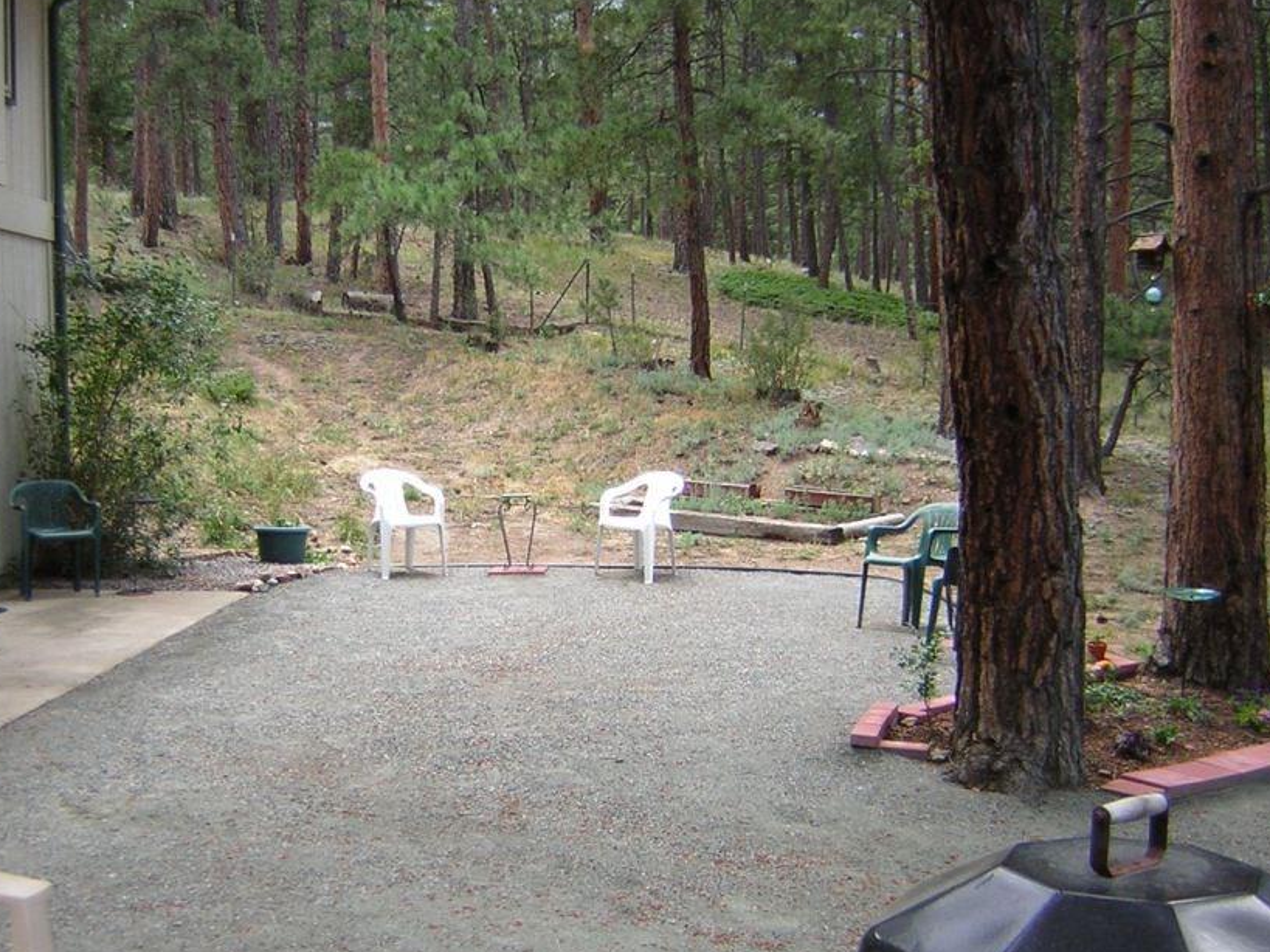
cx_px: 597
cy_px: 563
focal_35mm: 45
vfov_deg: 32.1
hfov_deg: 42.1
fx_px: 1651
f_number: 2.6
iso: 50
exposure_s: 1/134
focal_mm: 4.7
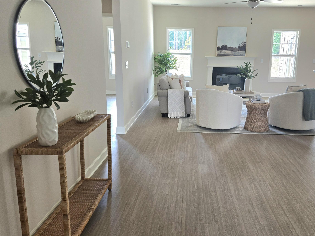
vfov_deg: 46.8
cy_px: 109
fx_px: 273
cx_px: 184
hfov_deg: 59.6
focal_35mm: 30
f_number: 1.8
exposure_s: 1/182
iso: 80
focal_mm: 5.4
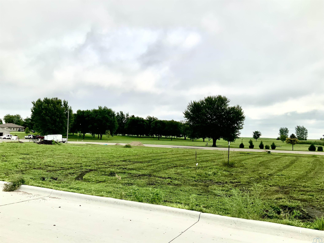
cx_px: 162
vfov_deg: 48.2
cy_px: 122
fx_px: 271
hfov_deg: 61.7
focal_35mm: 29
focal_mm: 3
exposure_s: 1/3788
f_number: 1.8
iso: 16
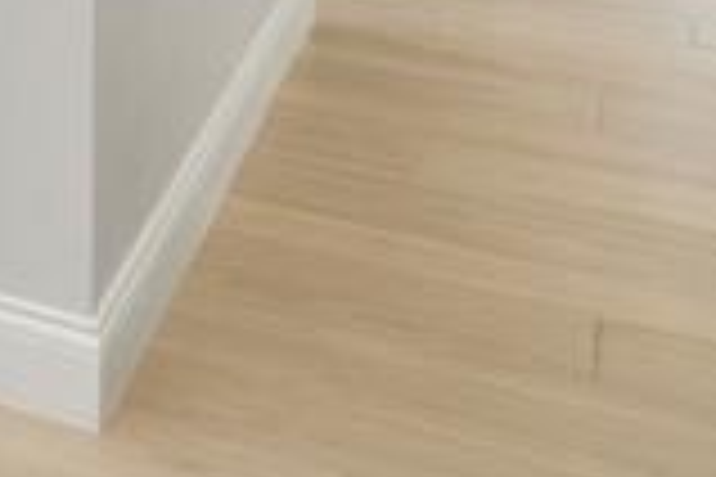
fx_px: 1790
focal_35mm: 90
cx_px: -910
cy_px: -616
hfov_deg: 15.3
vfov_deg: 12.4
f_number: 7.1
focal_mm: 14
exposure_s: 1/13
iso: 320
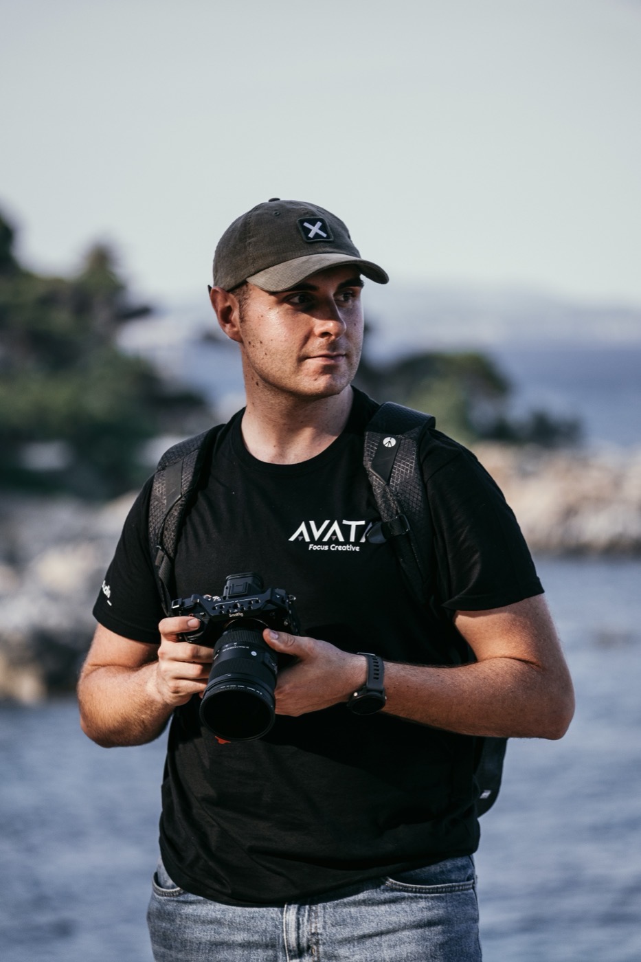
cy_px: 481
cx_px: 320
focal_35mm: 166
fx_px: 4434
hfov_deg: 8.3
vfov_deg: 12.4
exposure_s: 1/900
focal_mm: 110.6
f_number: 2.8
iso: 125
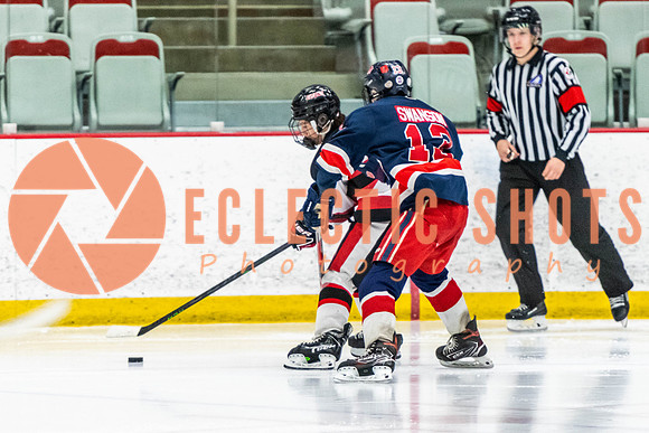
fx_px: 6915
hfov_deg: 5.4
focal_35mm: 383
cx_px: 396
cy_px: 254
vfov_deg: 3.6
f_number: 2.8
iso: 3200
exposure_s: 1/640
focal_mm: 195
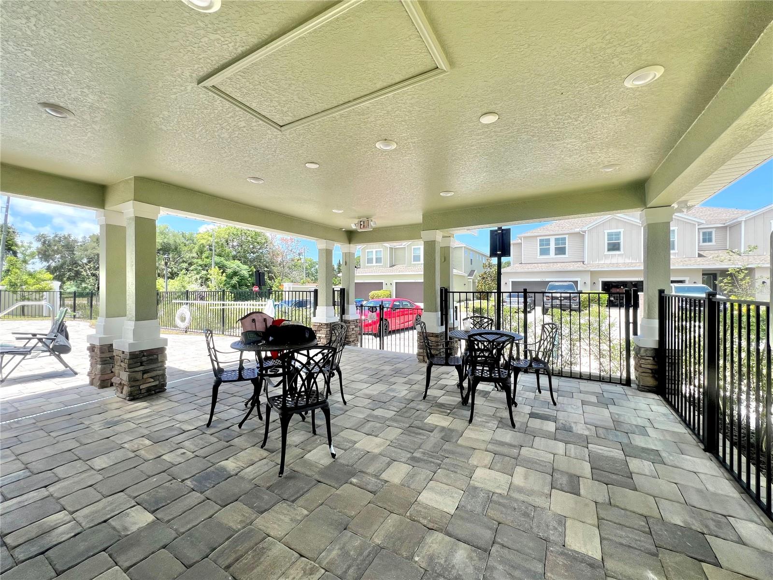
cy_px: 290
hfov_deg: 106.2
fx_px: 290
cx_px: 386
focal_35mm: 13
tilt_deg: -0.2
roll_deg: -0.3
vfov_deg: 89.9
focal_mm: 1.57
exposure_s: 1/652
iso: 32
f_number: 1.8
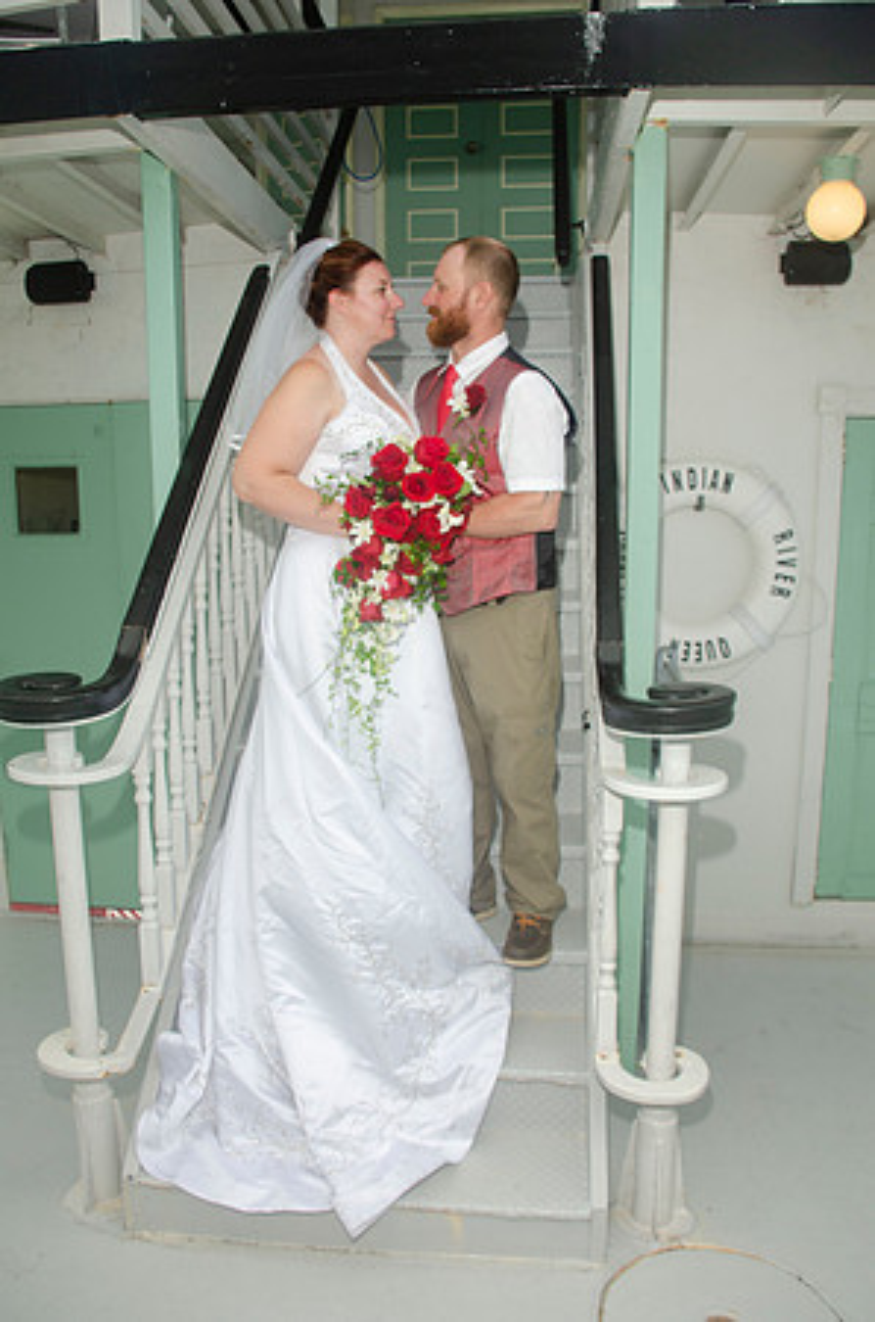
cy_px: 661
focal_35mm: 27
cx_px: 438
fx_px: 989
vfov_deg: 67.5
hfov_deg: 47.7
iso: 100
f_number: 5.6
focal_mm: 18
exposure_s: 1/250
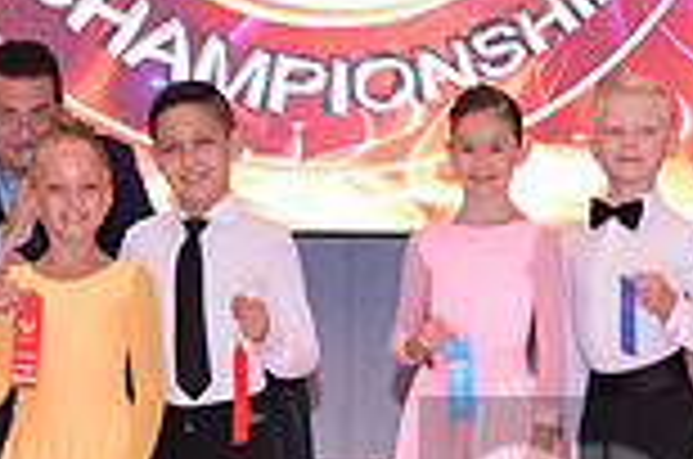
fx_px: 5052
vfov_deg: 5.2
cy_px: 515
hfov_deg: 7.8
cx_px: 909
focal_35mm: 263
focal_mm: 70
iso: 1600
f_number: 5
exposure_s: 1/250
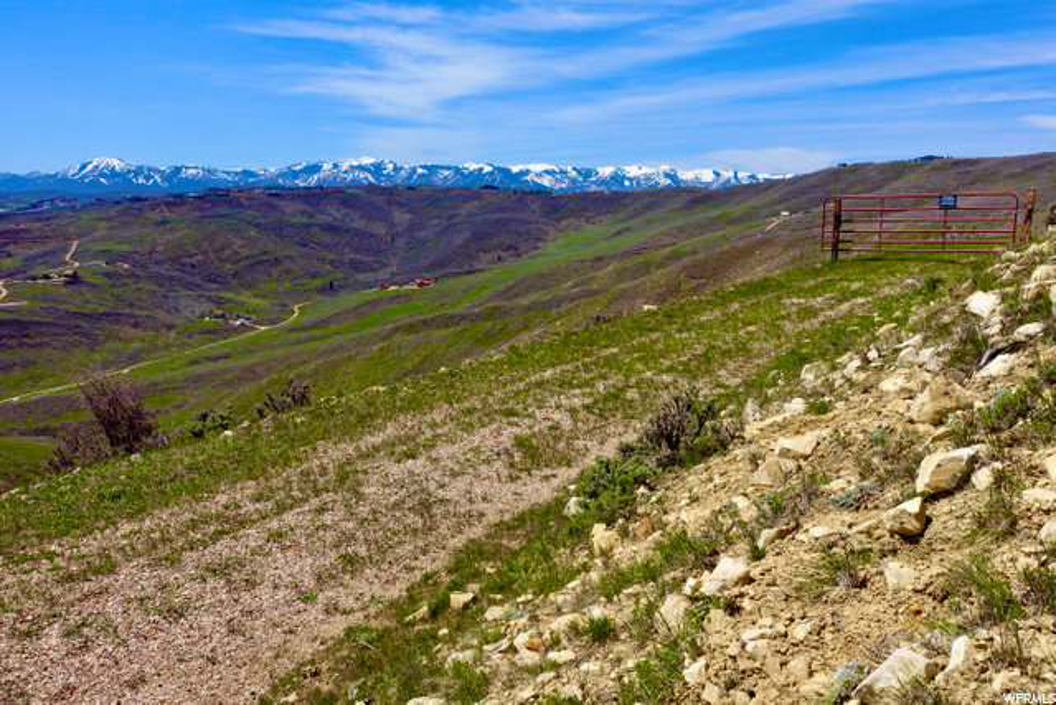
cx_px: 528
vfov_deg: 45.0
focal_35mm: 29
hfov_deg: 63.6
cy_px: 352
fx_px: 851
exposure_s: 1/640
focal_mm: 10.81
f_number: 5.6
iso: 125
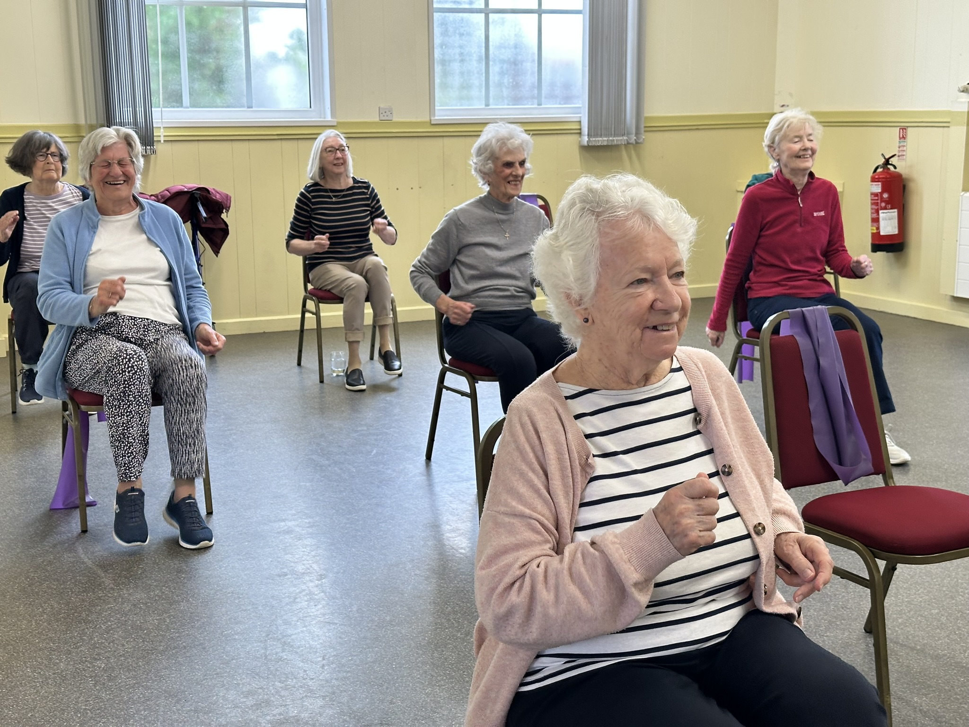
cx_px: 484
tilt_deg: -7.8
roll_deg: +1.4
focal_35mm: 48
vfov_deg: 30.3
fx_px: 1344
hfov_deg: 39.7
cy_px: 364
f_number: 1.78
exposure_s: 1/100
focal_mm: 6.86
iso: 80
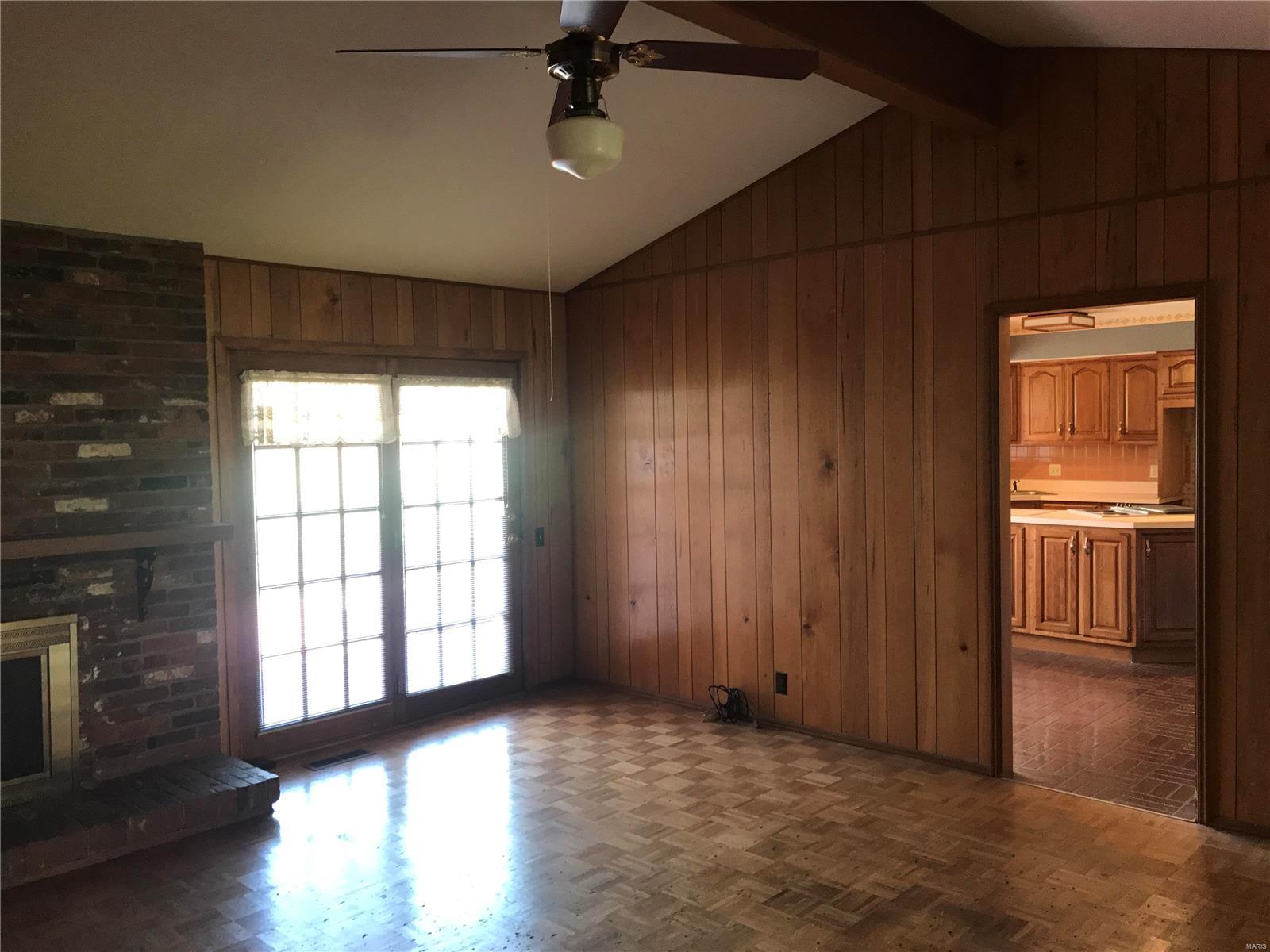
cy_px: 476
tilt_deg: -2.8
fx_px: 1027
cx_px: 635
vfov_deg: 49.7
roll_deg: +1.0
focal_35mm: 28
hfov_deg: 63.4
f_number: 1.8
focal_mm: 3.99
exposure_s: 1/30
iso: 100
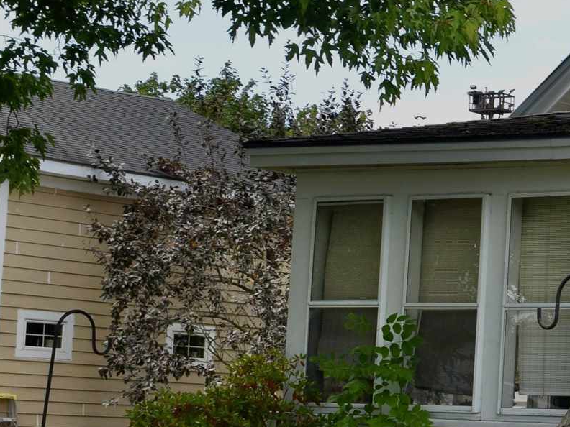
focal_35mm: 123
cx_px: 1103
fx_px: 2025
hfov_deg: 13.8
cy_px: 181
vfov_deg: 12.0
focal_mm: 22
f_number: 8
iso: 200
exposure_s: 1/320
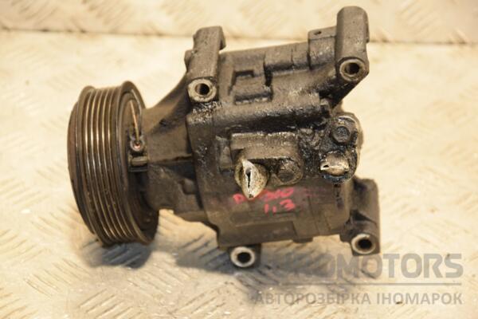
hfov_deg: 16.1
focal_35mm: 128
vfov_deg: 10.8
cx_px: 239
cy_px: 160
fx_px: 1693
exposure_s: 1/80
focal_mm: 85
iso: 800
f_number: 5.6
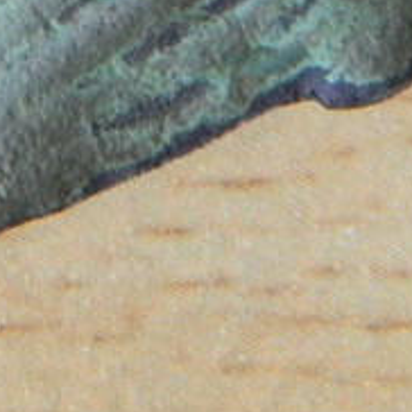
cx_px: -198
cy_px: -446
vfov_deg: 4.0
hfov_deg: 4.0
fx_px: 5871
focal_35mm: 436
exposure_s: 1/20
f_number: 4.2
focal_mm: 15.1
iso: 400
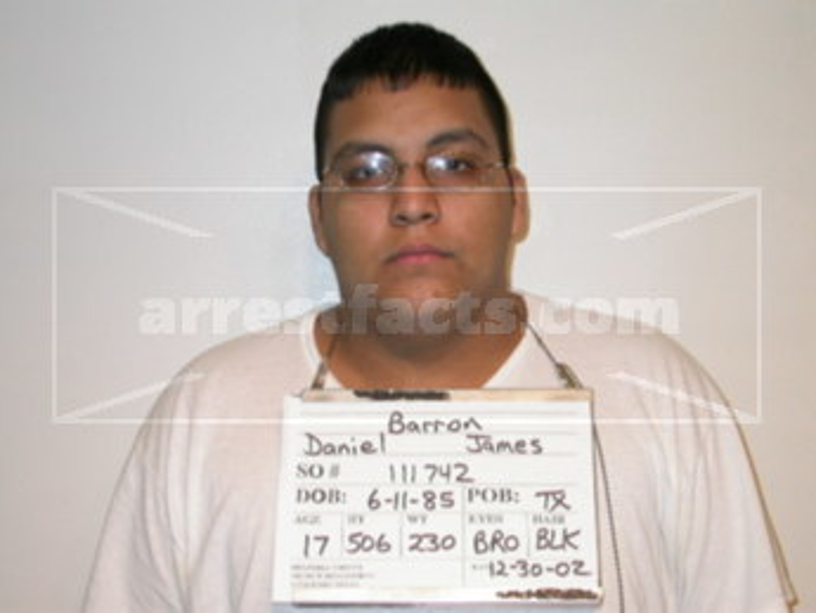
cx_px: 408
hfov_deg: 29.0
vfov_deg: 21.9
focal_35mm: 67
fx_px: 1580
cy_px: 306
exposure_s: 1/60.3
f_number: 3.2
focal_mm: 14
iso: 100
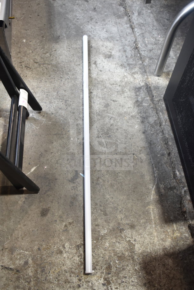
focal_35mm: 39
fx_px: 315
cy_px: 145
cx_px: 97
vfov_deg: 49.6
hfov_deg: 34.2
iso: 640
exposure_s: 1/40
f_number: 4
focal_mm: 26
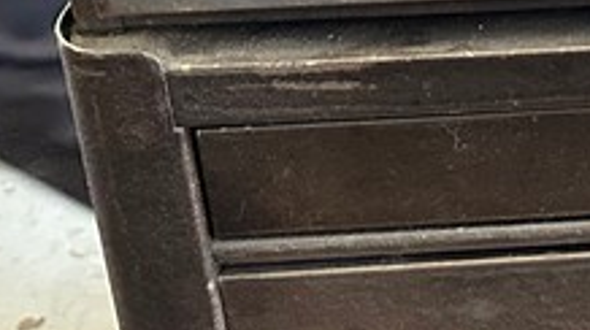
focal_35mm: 123
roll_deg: -2.4
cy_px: -435
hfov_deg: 14.7
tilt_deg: -23.4
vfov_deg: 9.0
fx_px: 1922
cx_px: 1145
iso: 500
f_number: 1.78
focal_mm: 6.86
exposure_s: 1/60
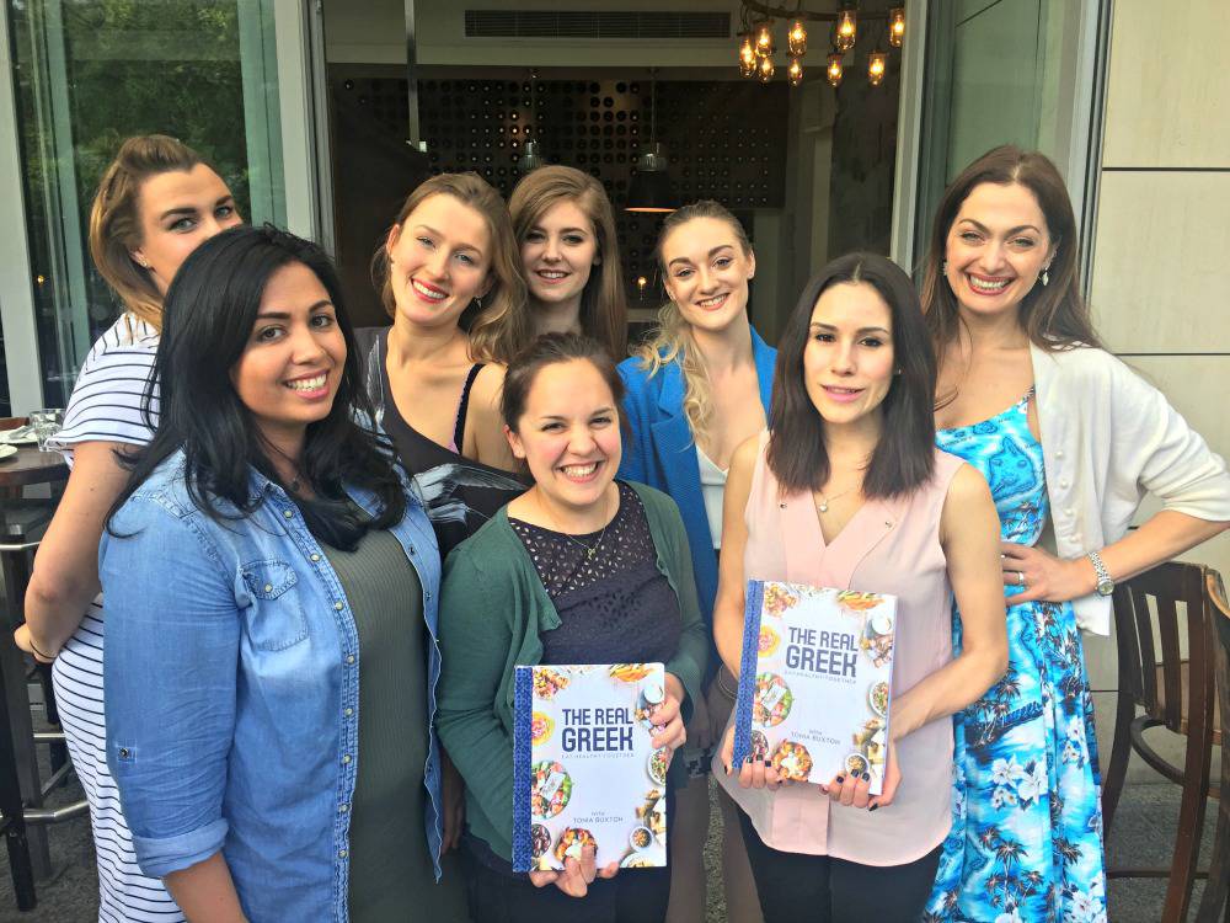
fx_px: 1030
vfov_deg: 48.2
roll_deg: -0.4
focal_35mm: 29
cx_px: 615
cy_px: 462
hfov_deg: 61.7
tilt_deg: -9.2
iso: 32
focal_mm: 4.15
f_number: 2.2
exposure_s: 1/120
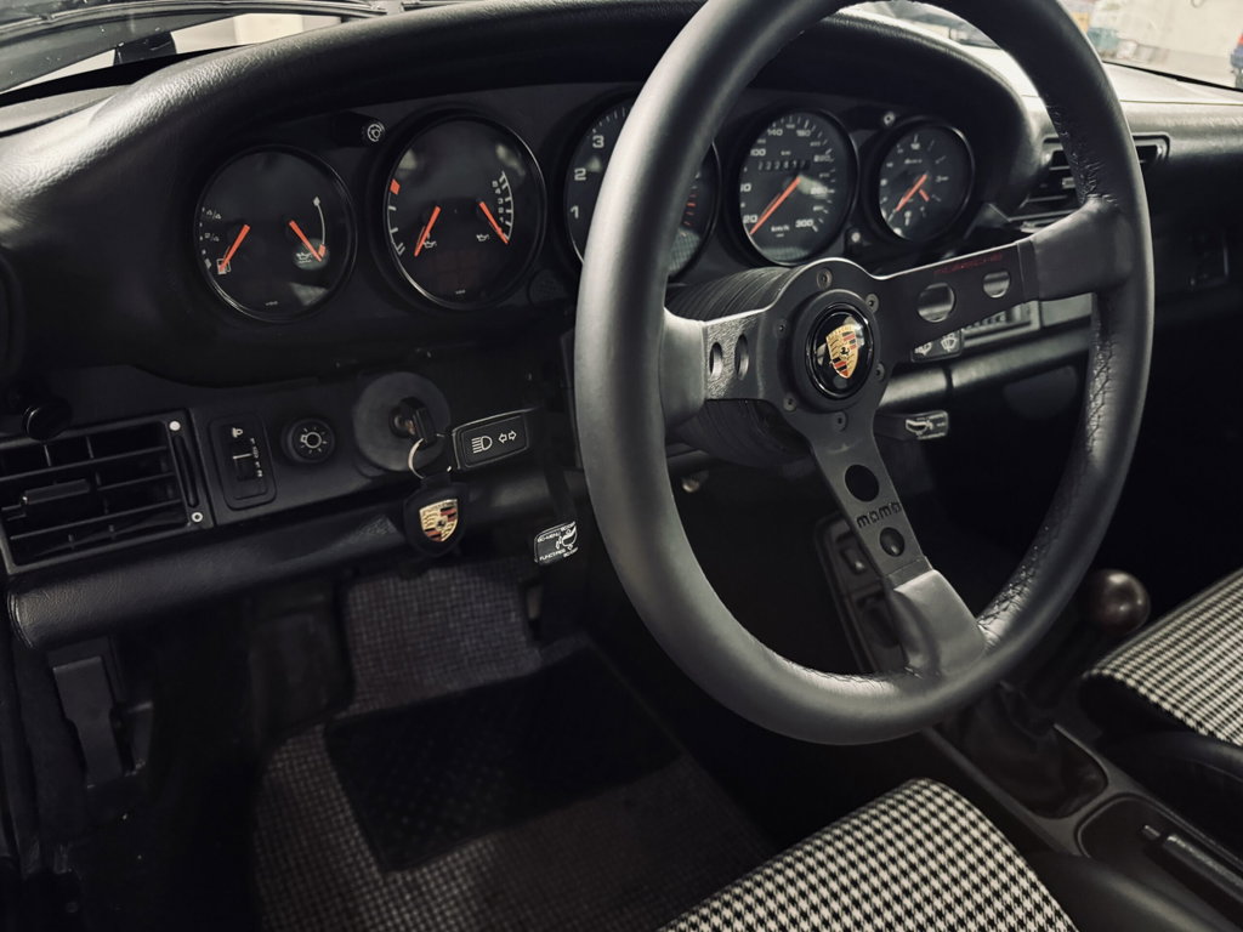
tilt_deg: -29.8
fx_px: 862
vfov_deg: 56.8
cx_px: 622
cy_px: 466
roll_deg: -4.2
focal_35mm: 24
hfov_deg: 71.6
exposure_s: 1/25
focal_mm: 6.76
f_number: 1.78
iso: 1250
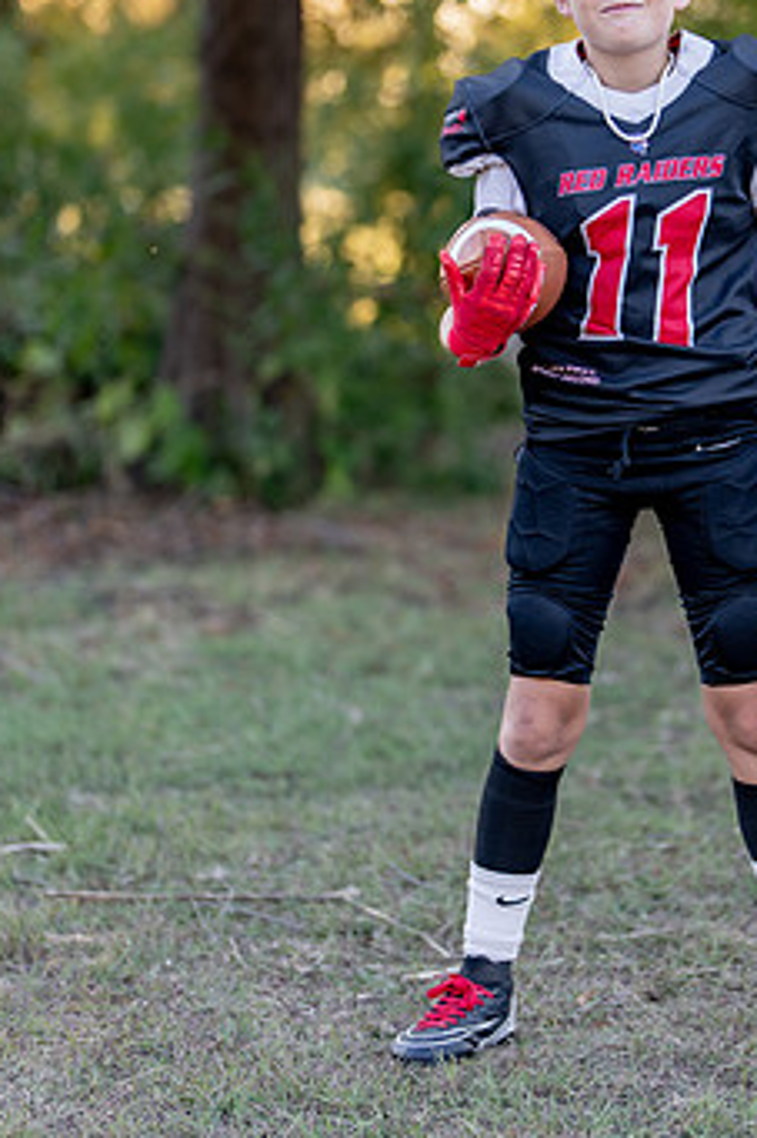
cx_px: 660
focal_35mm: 109
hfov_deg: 12.5
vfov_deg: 18.7
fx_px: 3441
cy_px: 435
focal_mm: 50
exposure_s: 1/400
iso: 100
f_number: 1.2
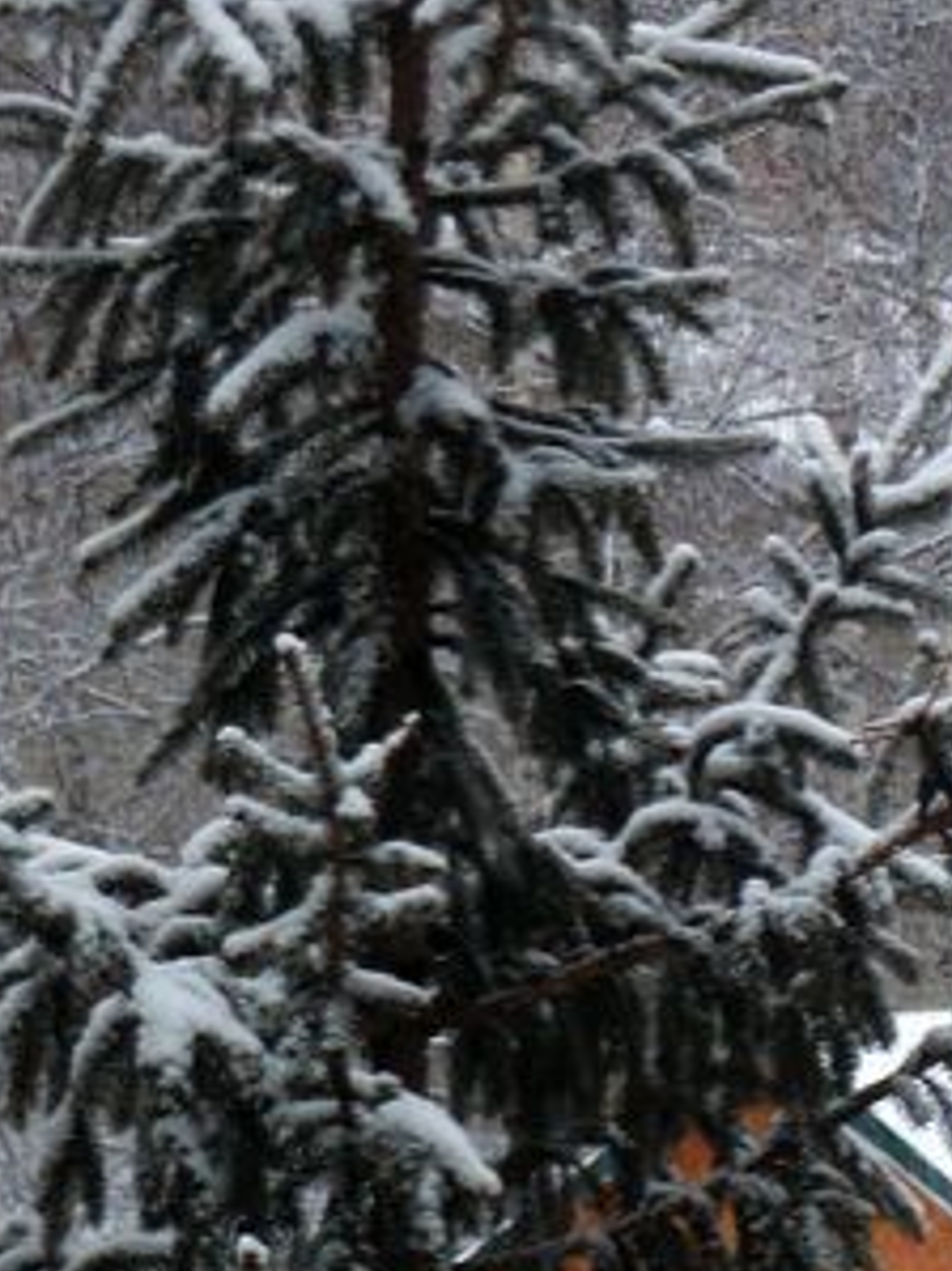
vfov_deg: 3.9
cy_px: 782
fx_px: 18458
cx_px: 1150
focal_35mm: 503
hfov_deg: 3.0
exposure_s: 1/30
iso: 100
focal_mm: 29.8
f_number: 5.4
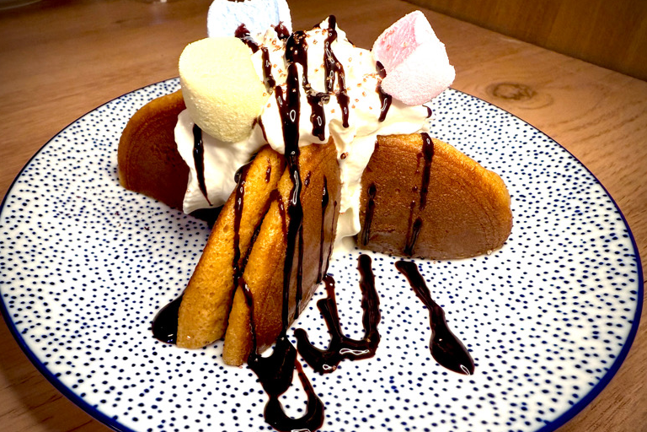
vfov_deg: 49.6
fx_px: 467
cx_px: 315
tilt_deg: -40.7
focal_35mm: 26
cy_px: 220
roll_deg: +0.3
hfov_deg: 69.4
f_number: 2.2
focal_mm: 2.22
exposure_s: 1/100
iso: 250
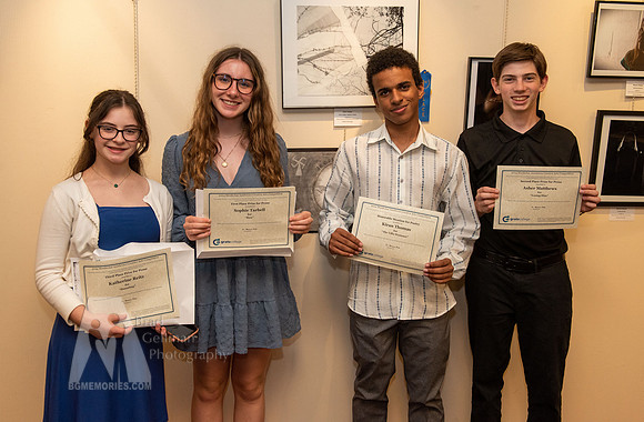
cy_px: 189
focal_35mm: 37
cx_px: 326
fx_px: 660
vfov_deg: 35.4
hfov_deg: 52.0
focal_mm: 34
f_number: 5.6
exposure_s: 1/125
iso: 1600
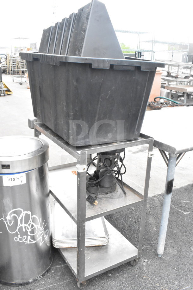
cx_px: 96
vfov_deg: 57.2
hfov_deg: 40.0
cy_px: 145
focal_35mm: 33
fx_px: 265
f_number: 11
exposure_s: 1/500
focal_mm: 22
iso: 6400
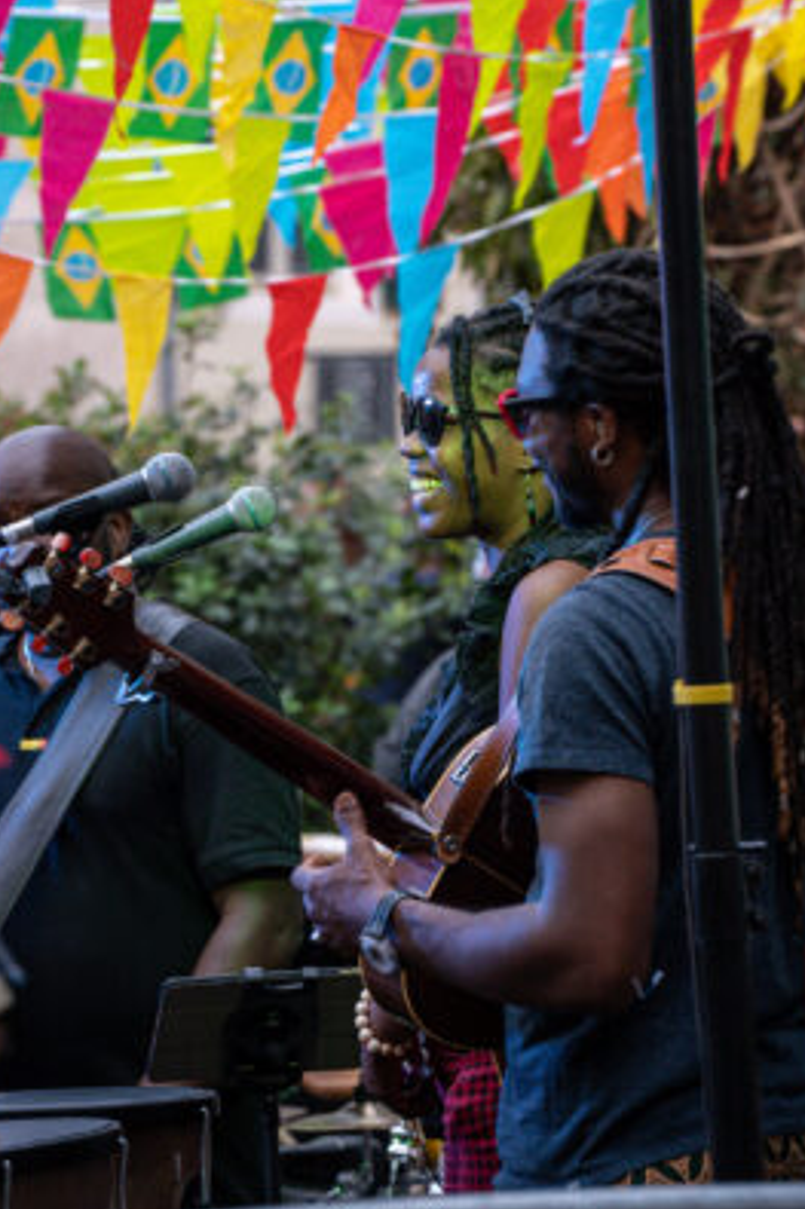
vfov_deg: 9.0
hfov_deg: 6.0
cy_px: 456
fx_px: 7654
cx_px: 421
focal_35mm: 228
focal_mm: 180
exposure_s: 1/100
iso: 400
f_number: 7.1
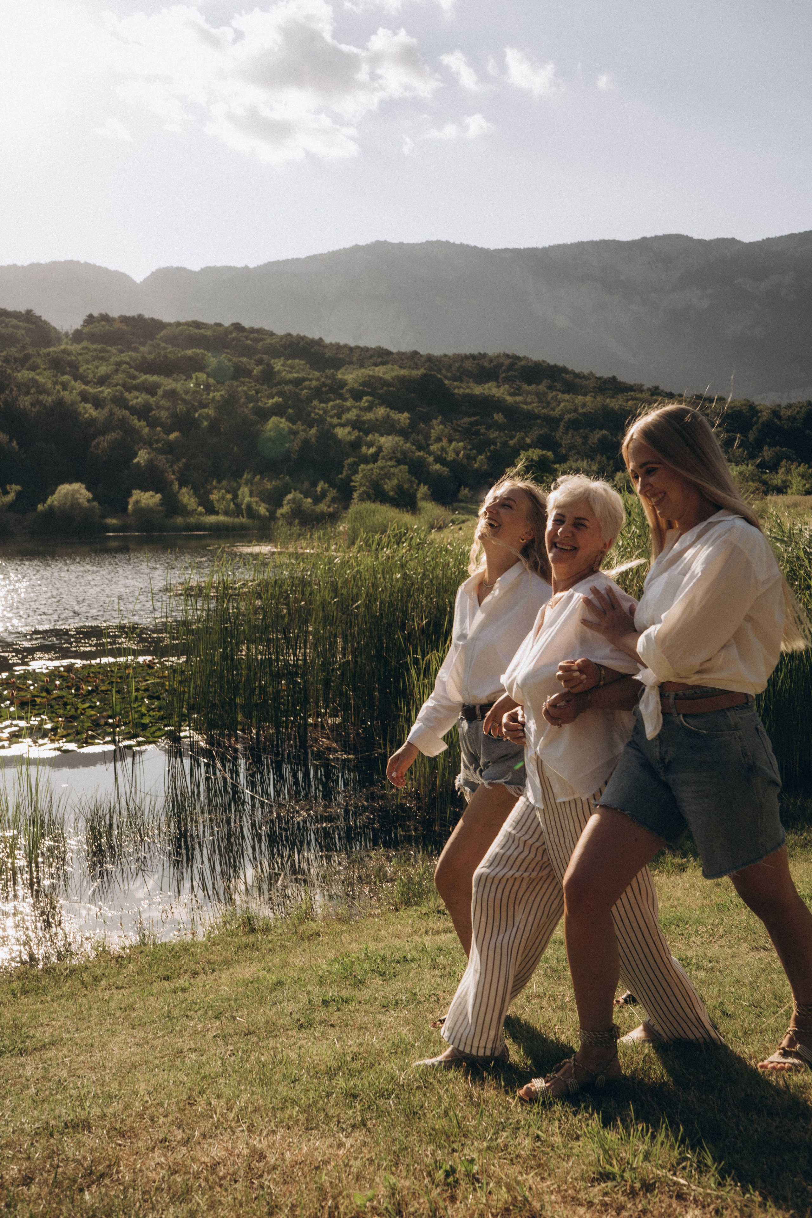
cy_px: 609
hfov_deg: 41.1
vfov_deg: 58.7
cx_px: 406
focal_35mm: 32
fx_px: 1083
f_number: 7.1
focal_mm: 32
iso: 320
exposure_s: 1/500
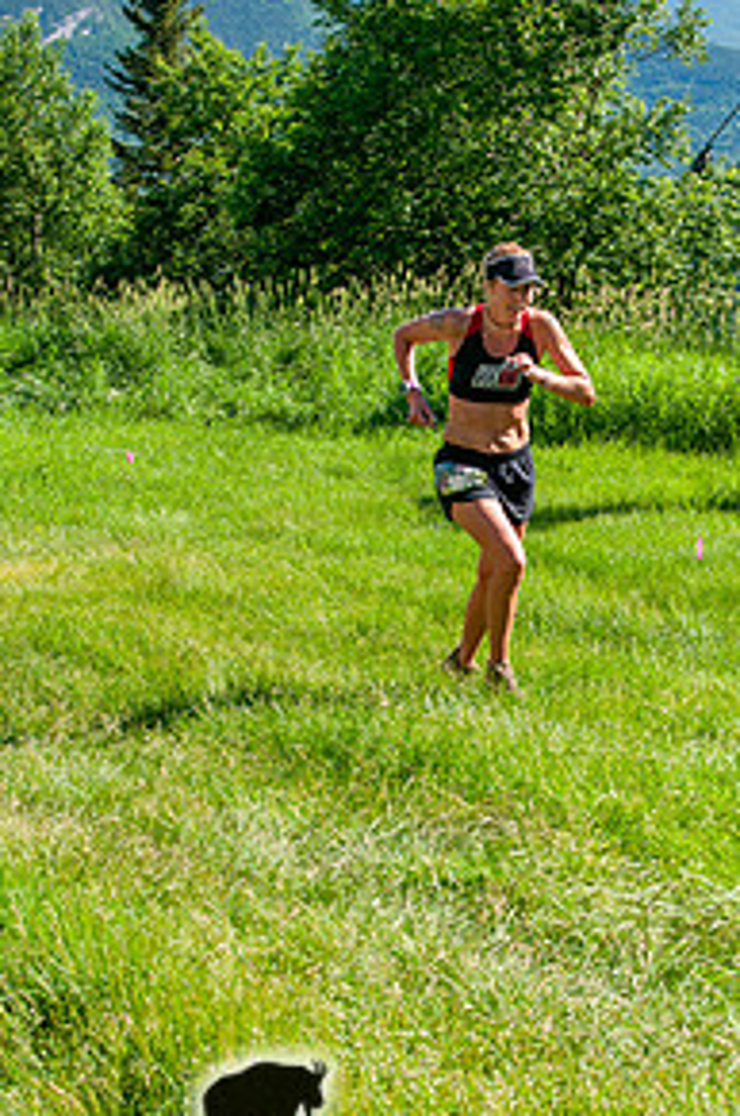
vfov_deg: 25.7
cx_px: 497
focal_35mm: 79
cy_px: 625
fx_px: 2444
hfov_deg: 17.2
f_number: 8
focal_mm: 34
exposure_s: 1/400
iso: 200
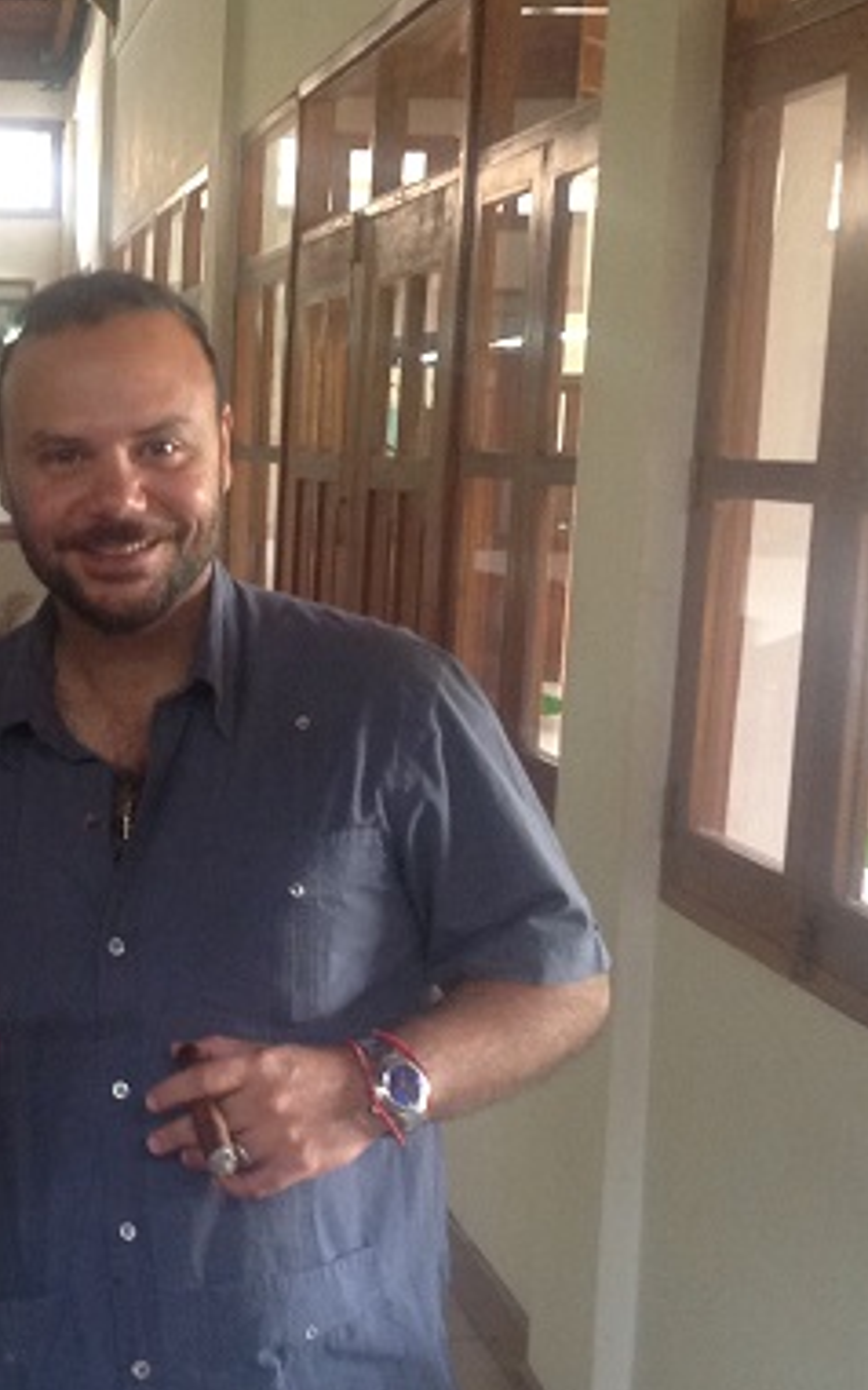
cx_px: -47
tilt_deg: -7.3
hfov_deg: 19.9
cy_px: 726
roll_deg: -1.9
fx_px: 2385
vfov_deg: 32.5
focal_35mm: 63
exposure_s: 1/15
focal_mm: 4.28
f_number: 2.4
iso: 160
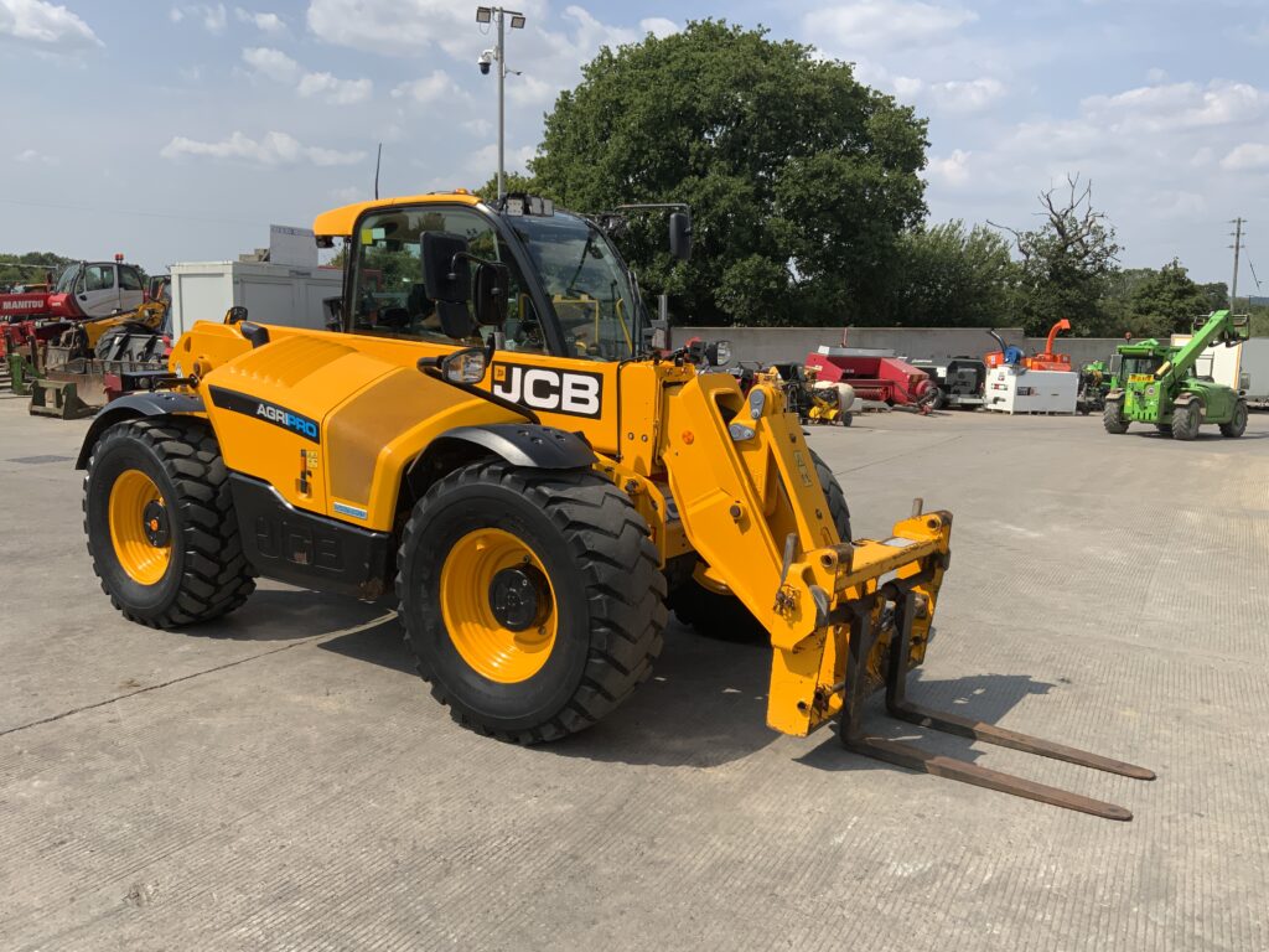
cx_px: 634
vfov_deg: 48.2
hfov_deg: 61.7
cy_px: 476
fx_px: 1063
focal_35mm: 29
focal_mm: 3
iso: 16
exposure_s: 1/2227
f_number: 1.8
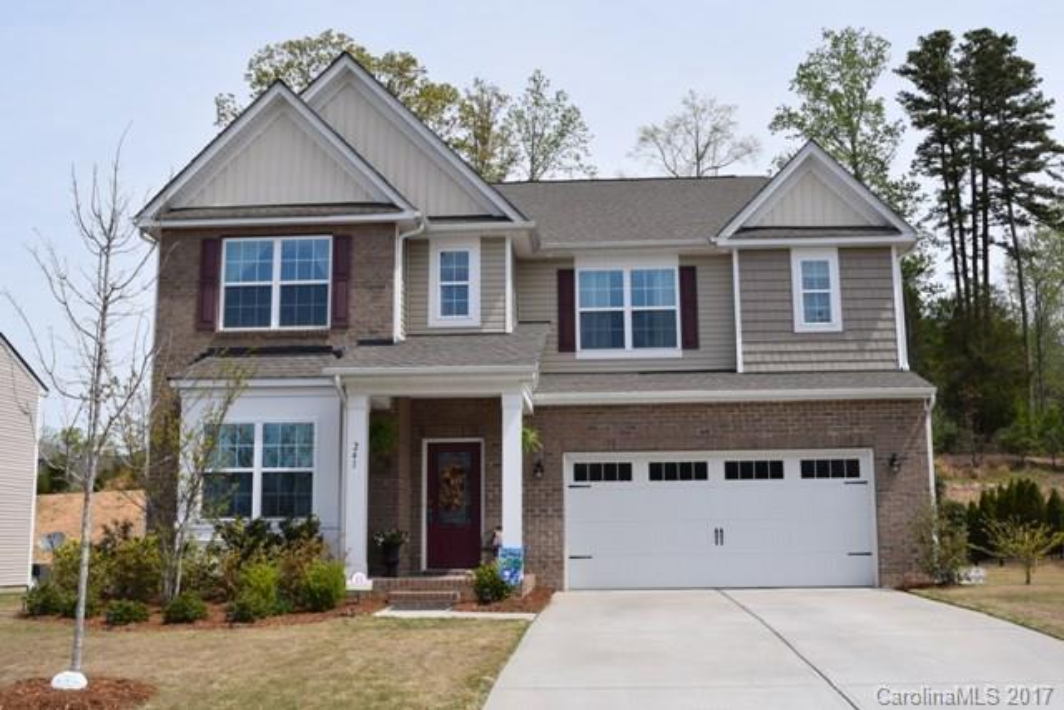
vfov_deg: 35.5
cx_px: 532
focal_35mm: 38
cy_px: 355
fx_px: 1109
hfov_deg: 51.3
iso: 200
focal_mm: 25
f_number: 10
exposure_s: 1/400
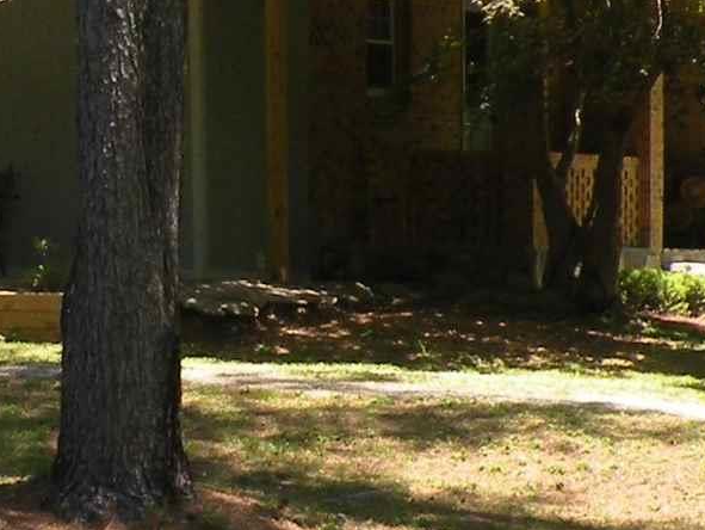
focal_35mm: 348
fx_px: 7092
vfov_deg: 4.3
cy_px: 322
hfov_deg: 5.7
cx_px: 12
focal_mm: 11.9
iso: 64
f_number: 4.5
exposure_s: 1/108
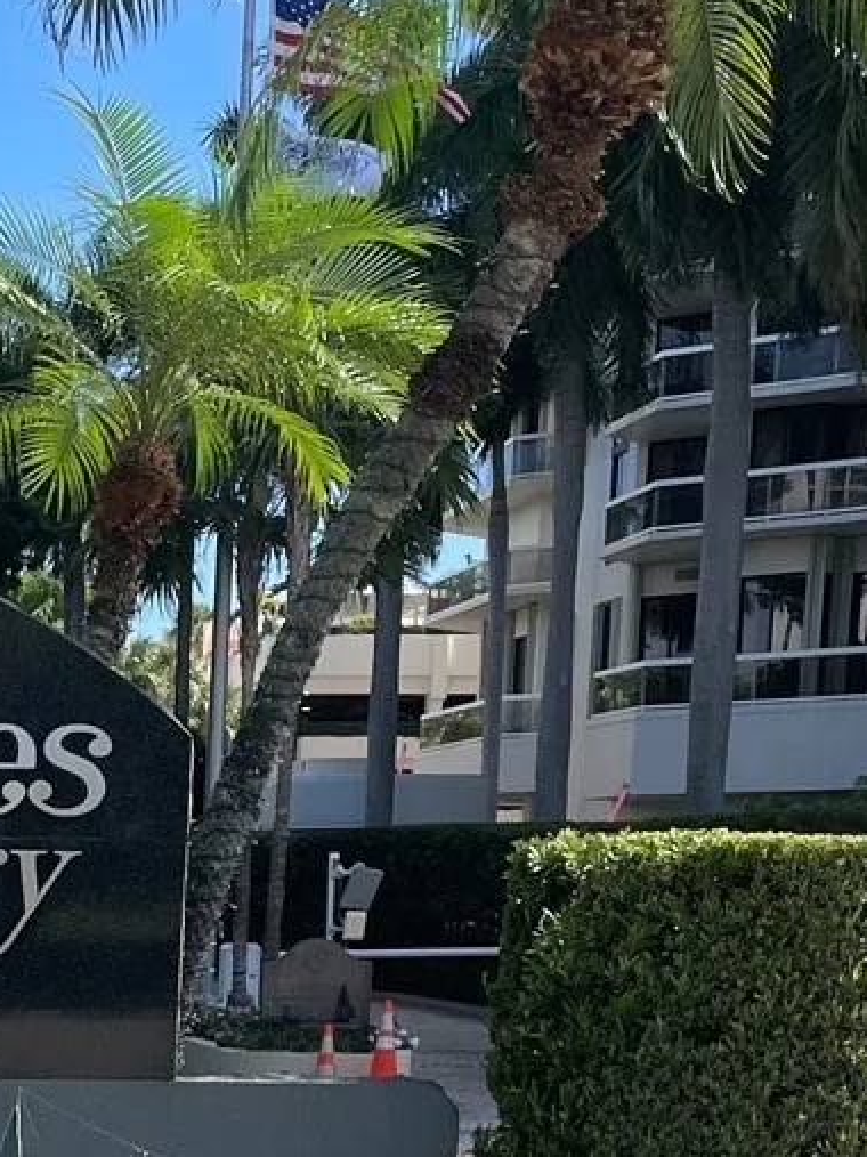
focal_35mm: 82
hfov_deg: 16.7
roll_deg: +0.6
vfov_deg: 22.2
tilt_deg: -6.0
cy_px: 1342
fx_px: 2740
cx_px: -326
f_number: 1.6
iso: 32
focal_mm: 4.2
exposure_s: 1/1887
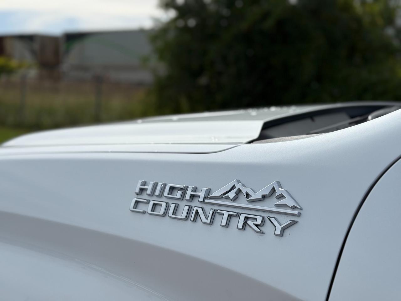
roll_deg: -1.9
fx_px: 556
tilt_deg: -5.6
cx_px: 200
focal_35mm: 48
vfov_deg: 30.3
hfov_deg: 39.7
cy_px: 150
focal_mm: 6.76
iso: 64
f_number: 1.78
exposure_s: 1/9901
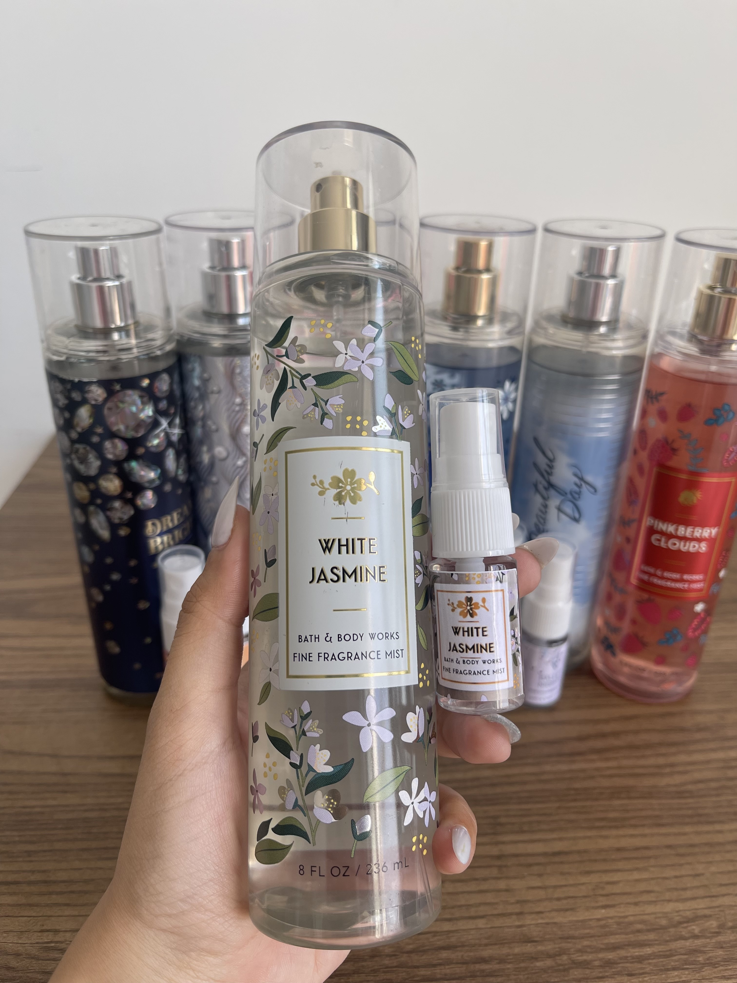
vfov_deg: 67.3
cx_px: 368
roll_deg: -0.9
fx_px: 738
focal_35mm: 26
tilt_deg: -27.4
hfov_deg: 53.1
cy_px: 492
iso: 50
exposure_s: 1/321
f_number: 1.6
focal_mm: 5.1
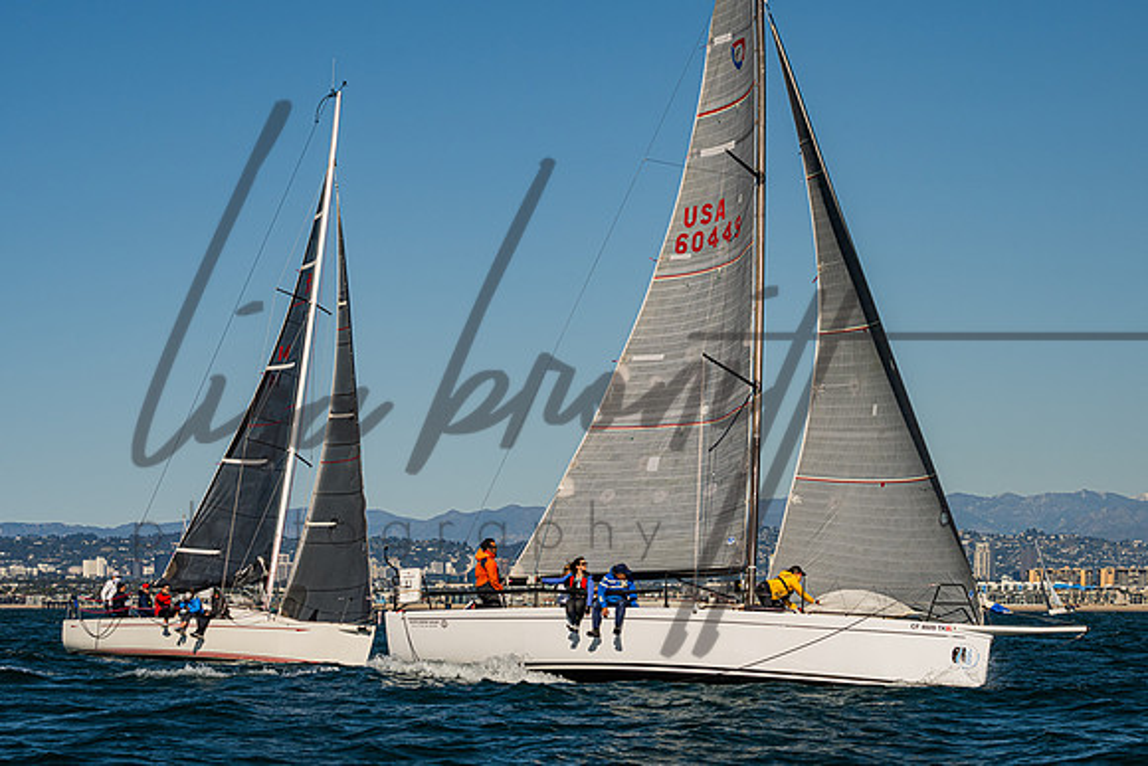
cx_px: 567
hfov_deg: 16.0
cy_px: 390
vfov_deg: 10.7
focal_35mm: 128
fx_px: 4078
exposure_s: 1/2000
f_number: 9
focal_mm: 115
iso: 400
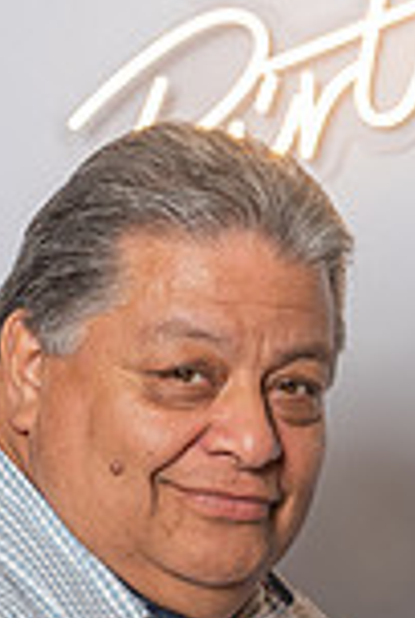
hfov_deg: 4.7
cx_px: 237
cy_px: 774
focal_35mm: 294
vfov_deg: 6.9
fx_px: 5060
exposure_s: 1/250
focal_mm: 52
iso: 250
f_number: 4
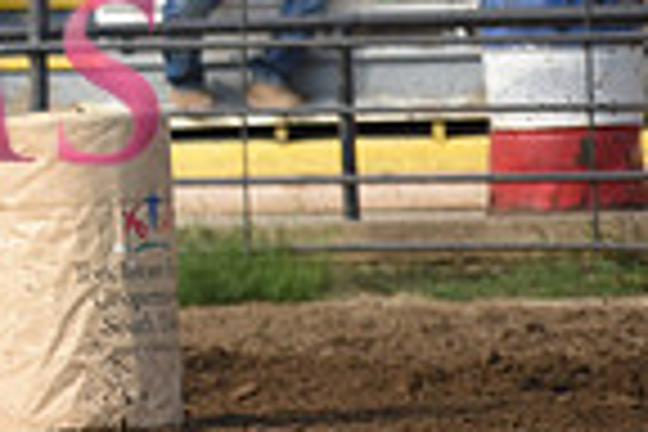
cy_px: -61
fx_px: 14543
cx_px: -454
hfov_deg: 2.5
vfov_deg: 1.7
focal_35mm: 808
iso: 500
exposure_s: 1/4000
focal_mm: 200
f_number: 2.8
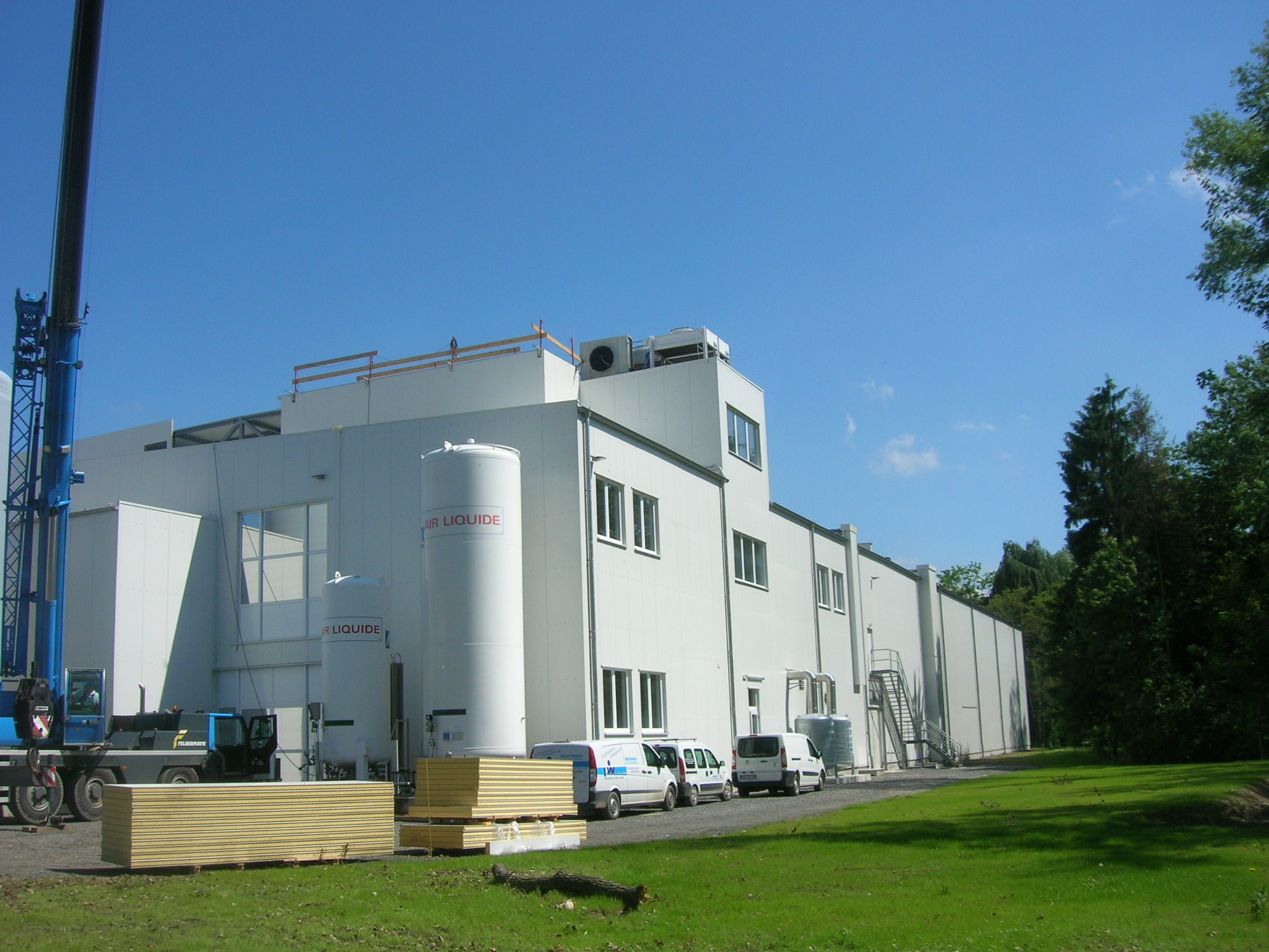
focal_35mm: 34
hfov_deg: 54.0
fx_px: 1246
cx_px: 634
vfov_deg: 41.8
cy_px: 476
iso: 50
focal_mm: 5.7
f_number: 4.9
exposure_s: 1/568
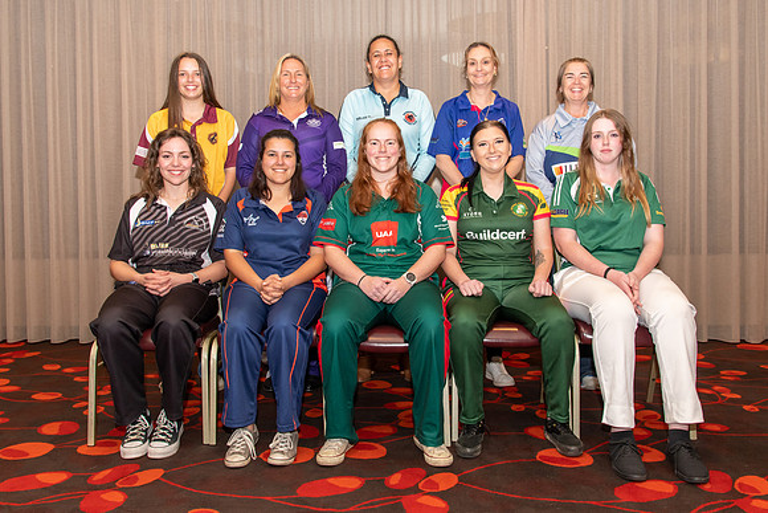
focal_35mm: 32
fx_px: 693
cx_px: 386
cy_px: 223
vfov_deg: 40.5
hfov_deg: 58.0
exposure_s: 1/60
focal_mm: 24
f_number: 5.6
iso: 800
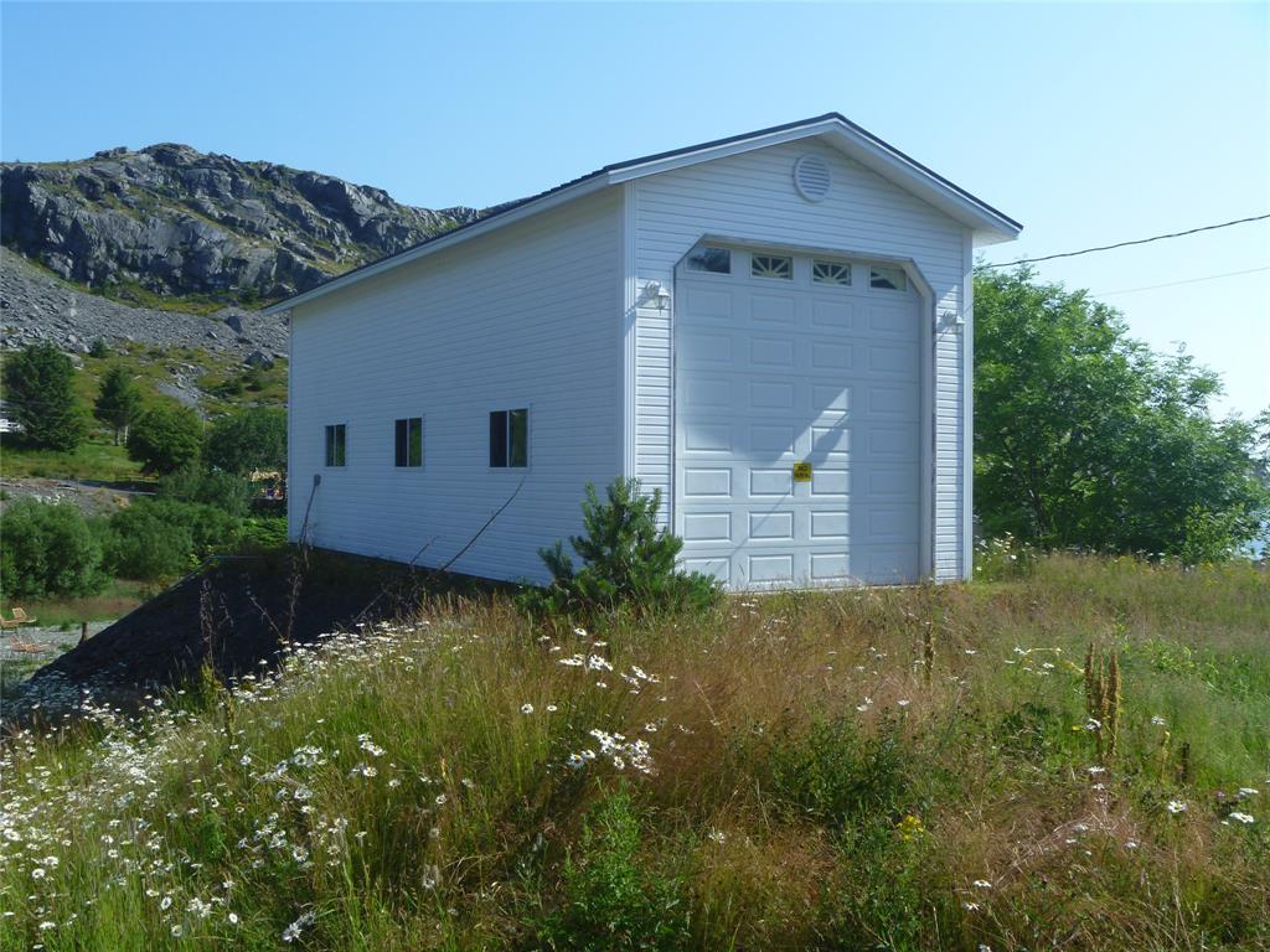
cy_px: 476
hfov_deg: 52.6
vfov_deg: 40.7
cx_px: 635
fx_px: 1284
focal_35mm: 35
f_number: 5.6
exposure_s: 1/200
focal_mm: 6.3
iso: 80
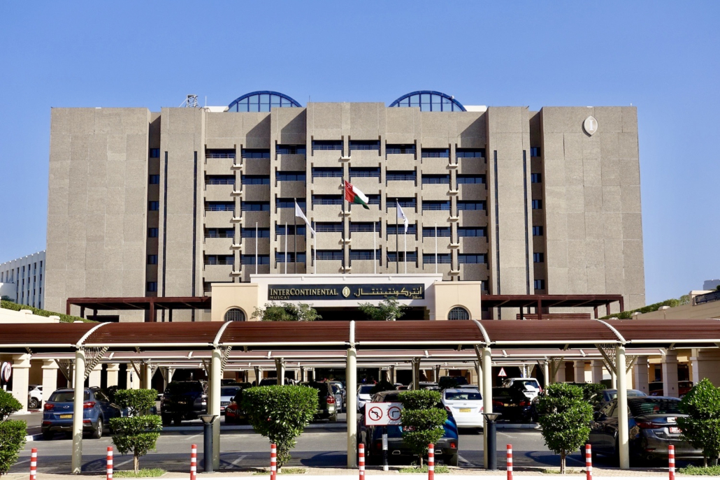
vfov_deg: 26.5
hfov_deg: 38.9
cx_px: 360
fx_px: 1020
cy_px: 240
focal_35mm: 51
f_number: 5.6
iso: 125
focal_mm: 18.7
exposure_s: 1/640
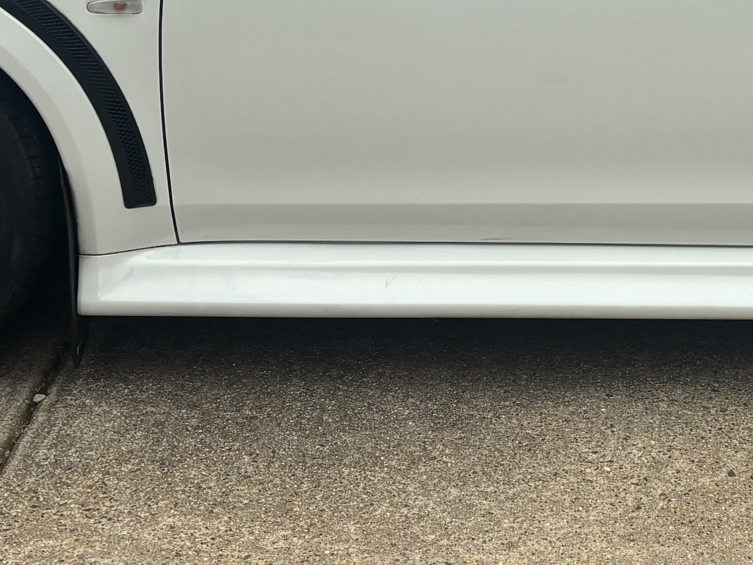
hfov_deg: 20.3
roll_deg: -2.1
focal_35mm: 95
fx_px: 2066
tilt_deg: -12.9
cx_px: 642
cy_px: -48
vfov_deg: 15.2
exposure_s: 1/1027
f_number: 1.6
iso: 50
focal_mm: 5.96
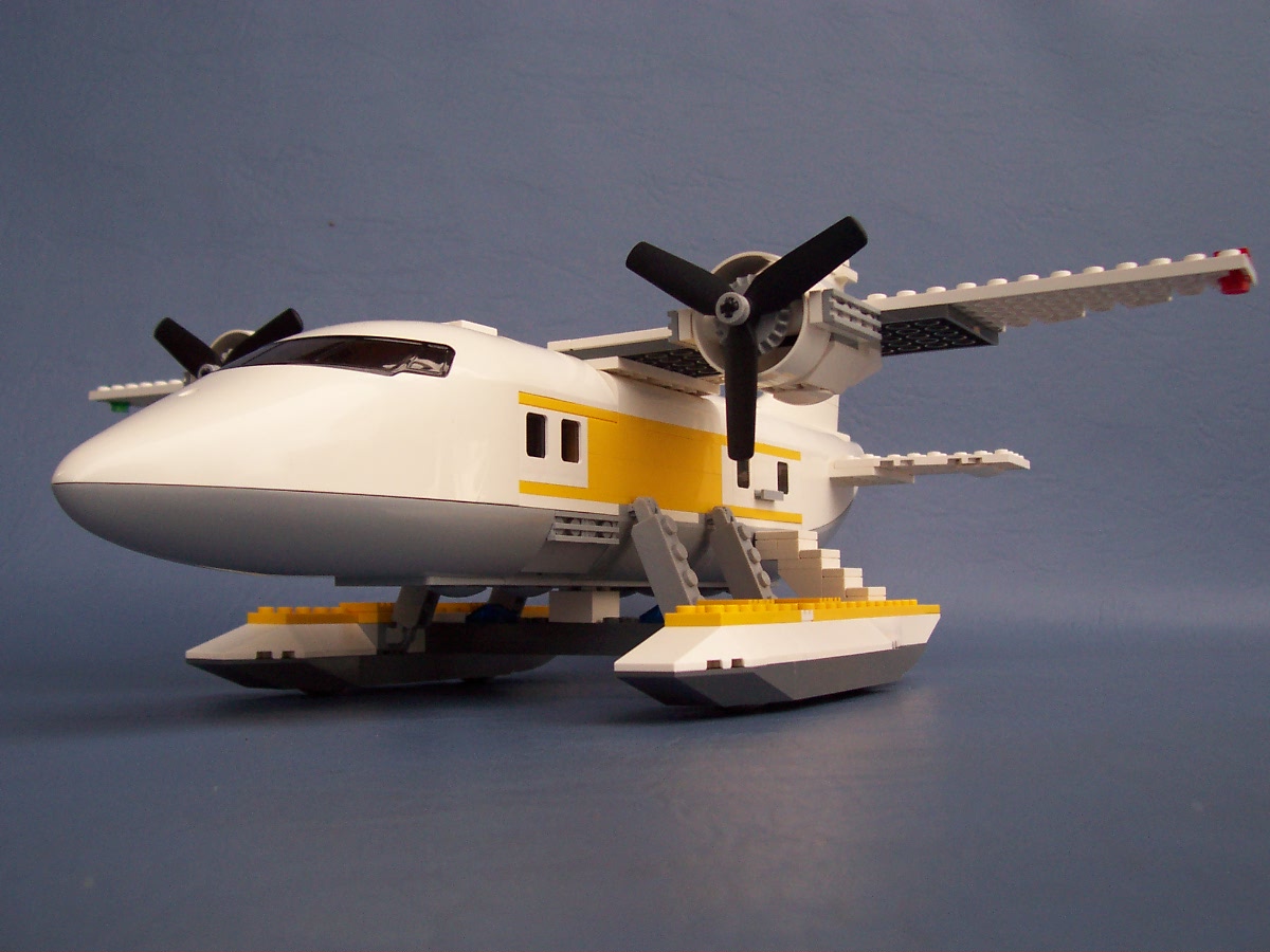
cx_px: 635
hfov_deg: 50.1
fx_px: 1357
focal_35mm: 37
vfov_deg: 38.7
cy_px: 476
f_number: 2.8
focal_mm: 5.6
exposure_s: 1/45
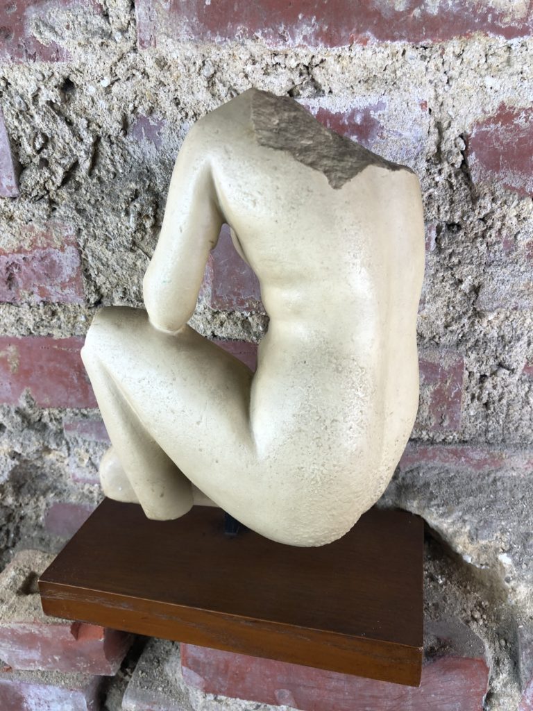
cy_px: 356
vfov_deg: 63.4
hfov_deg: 49.7
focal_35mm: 28
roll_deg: +1.4
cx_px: 266
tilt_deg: -21.9
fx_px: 575
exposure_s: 1/50
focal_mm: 4
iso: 32
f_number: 1.8
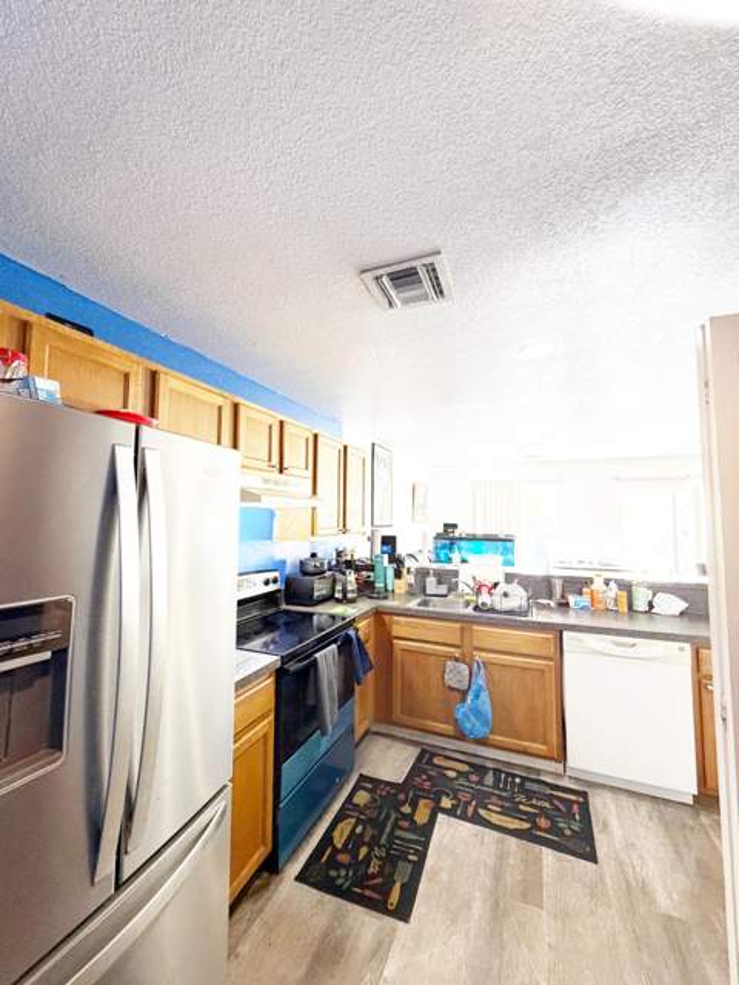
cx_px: 370
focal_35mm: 14
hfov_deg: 85.7
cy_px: 492
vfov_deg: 102.1
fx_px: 399
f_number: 2.2
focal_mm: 2.22
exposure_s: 1/60
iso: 320
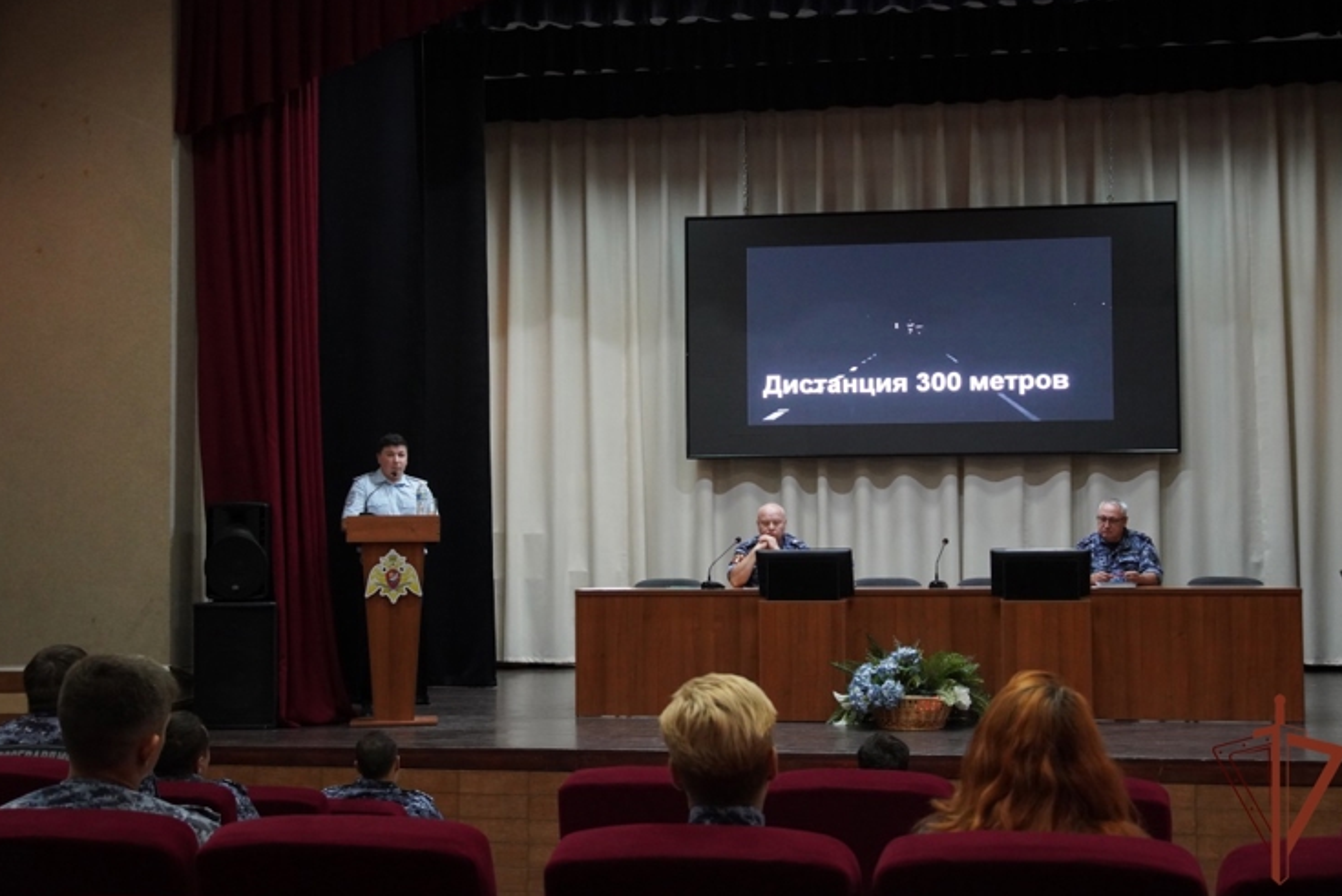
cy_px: 447
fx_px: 1996
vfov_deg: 25.3
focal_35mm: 54
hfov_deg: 37.2
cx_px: 675
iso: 2500
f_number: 4.5
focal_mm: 35
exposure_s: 1/60
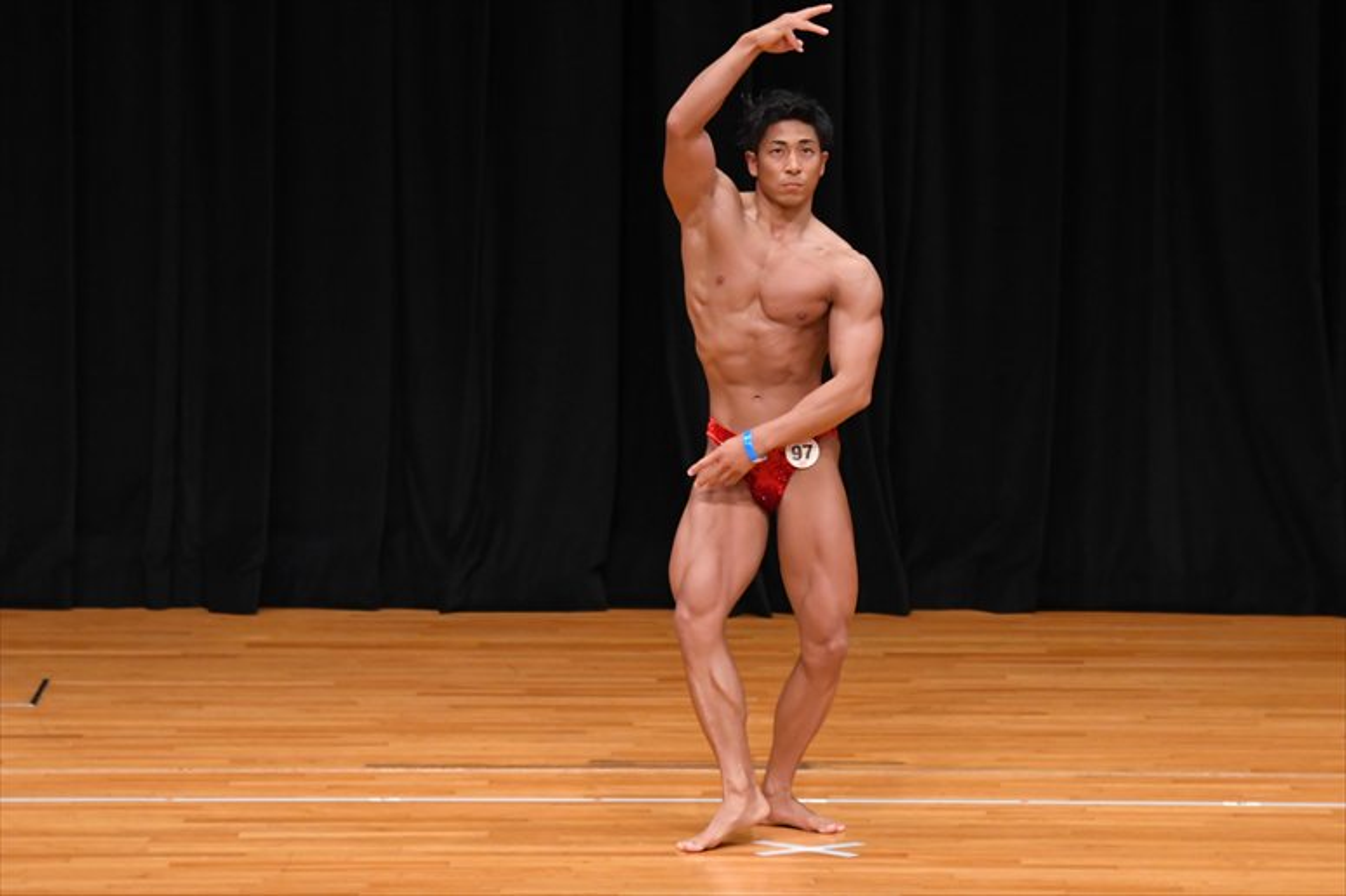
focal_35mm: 270
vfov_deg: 5.1
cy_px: 448
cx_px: 673
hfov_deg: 7.6
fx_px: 10090
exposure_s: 1/400
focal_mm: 180
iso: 3200
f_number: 5.6
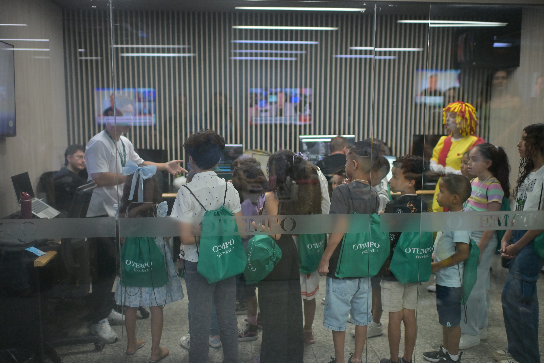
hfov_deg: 54.4
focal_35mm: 35
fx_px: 529
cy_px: 182
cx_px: 272
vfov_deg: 37.9
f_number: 2
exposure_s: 1/500
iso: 1600
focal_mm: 35
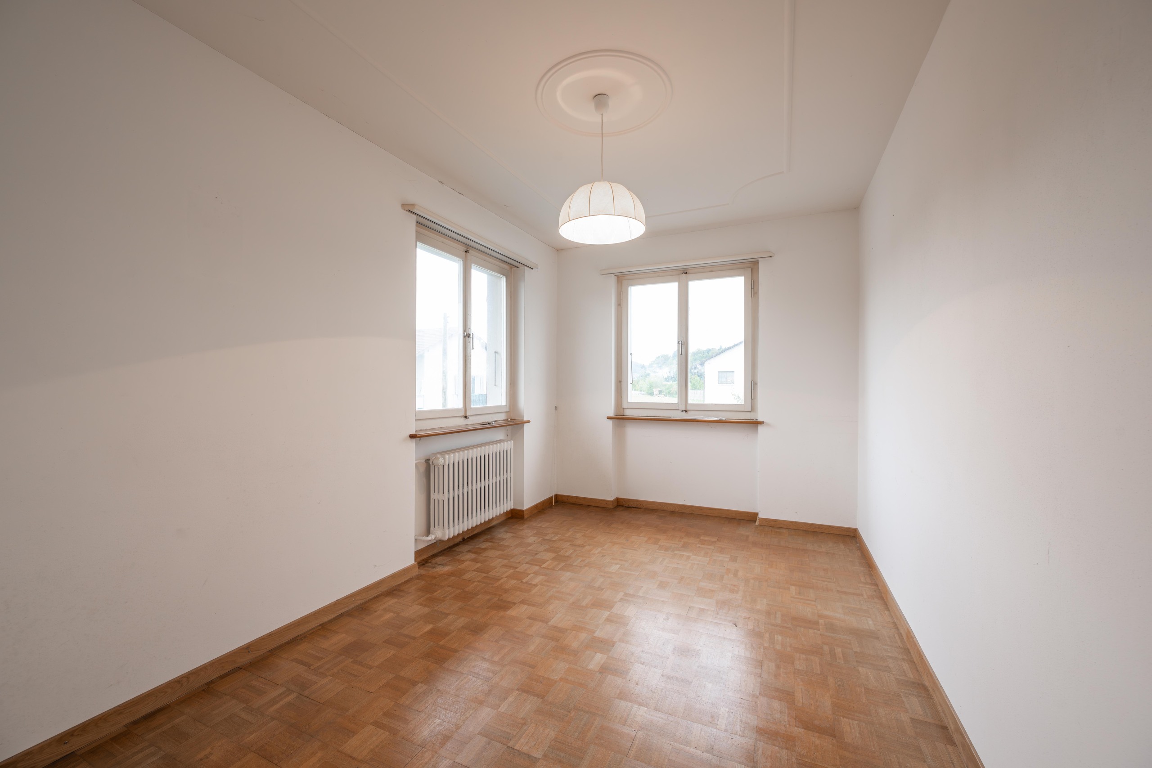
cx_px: 576
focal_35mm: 14
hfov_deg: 104.3
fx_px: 448
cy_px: 384
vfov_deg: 81.2
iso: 250
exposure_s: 1/10
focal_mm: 14
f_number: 8
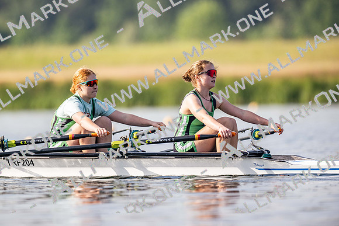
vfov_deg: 2.3
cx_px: 170
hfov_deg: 3.4
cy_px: 113
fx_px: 5651
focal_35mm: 600
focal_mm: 600
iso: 280
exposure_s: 1/2500
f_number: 5
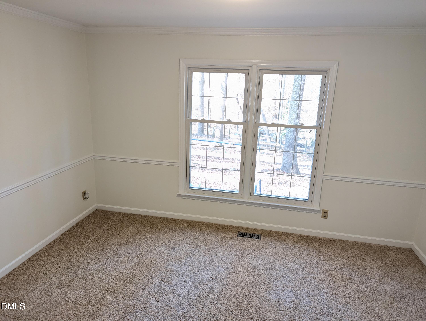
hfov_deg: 71.5
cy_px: 160
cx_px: 213
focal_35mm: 24
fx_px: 296
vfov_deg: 56.9
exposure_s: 1/60
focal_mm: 6.81
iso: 214
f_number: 1.85
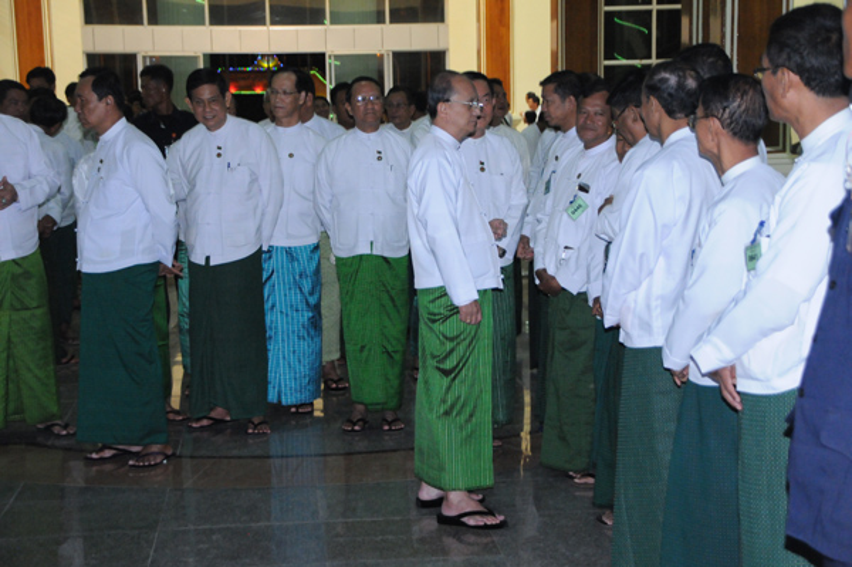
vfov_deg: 17.5
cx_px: 426
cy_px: 284
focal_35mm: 78
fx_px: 1844
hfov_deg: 26.0
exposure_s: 1/40
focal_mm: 52
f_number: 4.8
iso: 2500
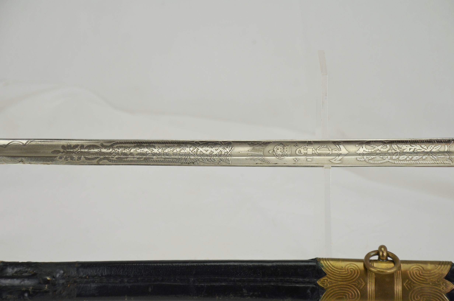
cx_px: 227
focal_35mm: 99
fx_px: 1246
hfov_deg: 20.7
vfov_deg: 13.8
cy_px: 150
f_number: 5.3
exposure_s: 1/250
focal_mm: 66
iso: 500
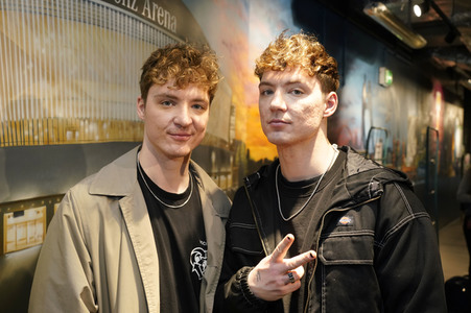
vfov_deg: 34.2
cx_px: 236
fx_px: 510
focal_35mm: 39
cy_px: 156
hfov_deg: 49.6
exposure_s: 1/250
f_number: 4.5
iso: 2000
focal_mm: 39
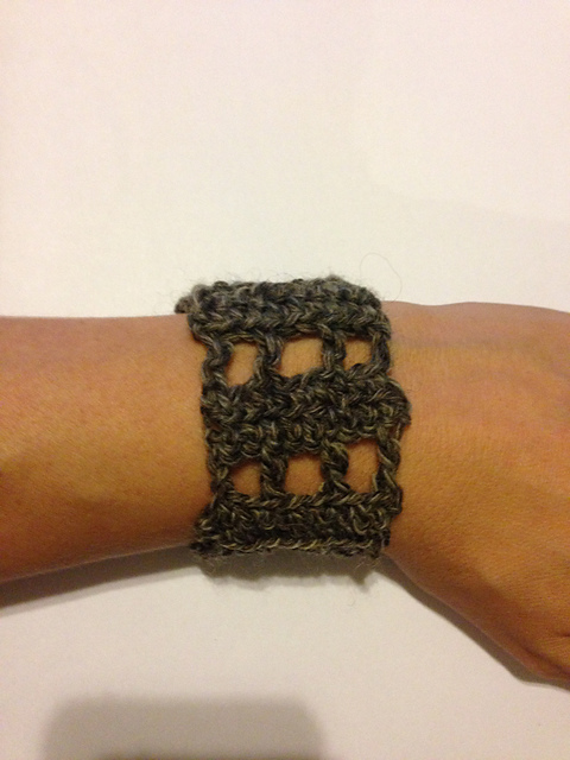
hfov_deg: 42.9
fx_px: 725
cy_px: 380
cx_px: 285
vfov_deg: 55.4
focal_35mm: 33
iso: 400
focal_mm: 4.12
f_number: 2.4
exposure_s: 1/17
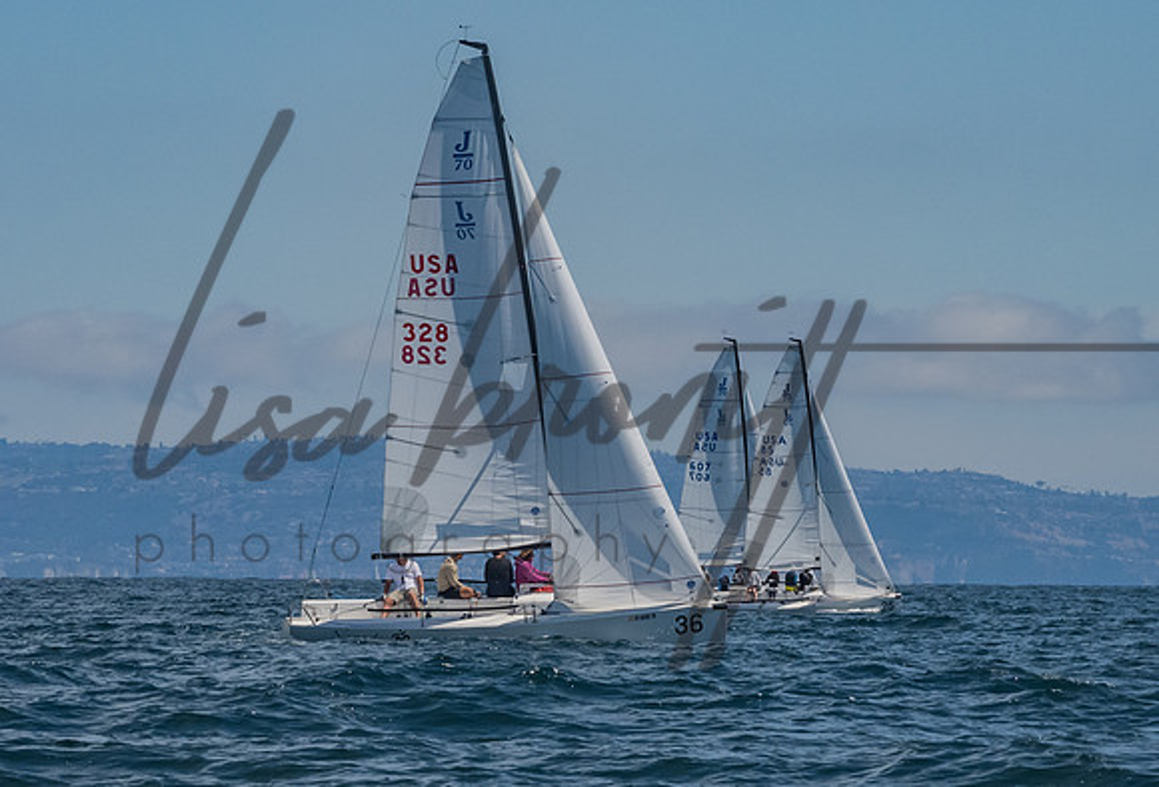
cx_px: 533
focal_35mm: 289
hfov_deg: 7.1
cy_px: 415
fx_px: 9368
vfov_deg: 4.8
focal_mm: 140
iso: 640
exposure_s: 1/1600
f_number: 14
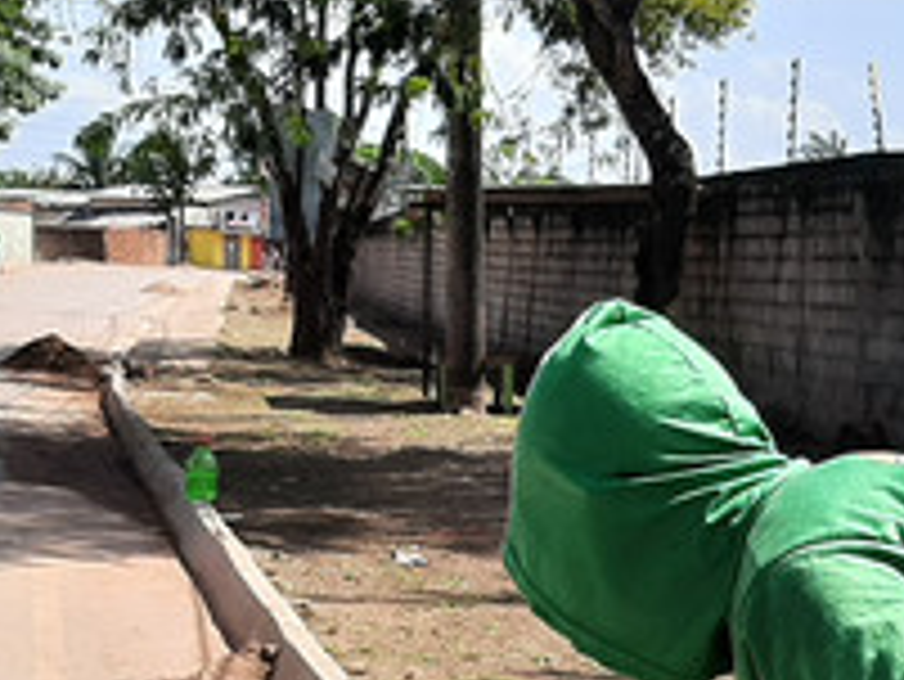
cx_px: 661
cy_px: 1000
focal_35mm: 102
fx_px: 2665
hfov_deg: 19.1
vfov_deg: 13.7
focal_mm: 3.93
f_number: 1.7
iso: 40
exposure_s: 1/1919
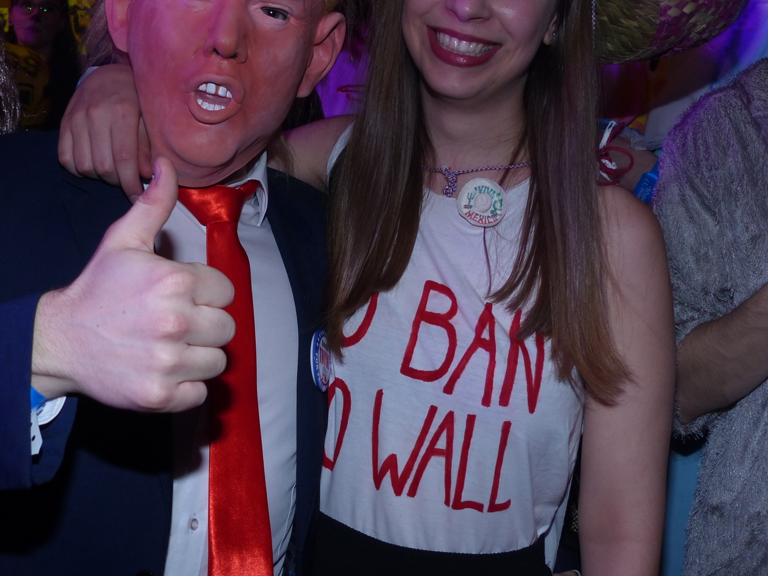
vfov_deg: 25.2
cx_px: 282
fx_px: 1287
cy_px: 274
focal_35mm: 58
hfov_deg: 33.0
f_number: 2.8
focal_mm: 7.4
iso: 125
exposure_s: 1/15
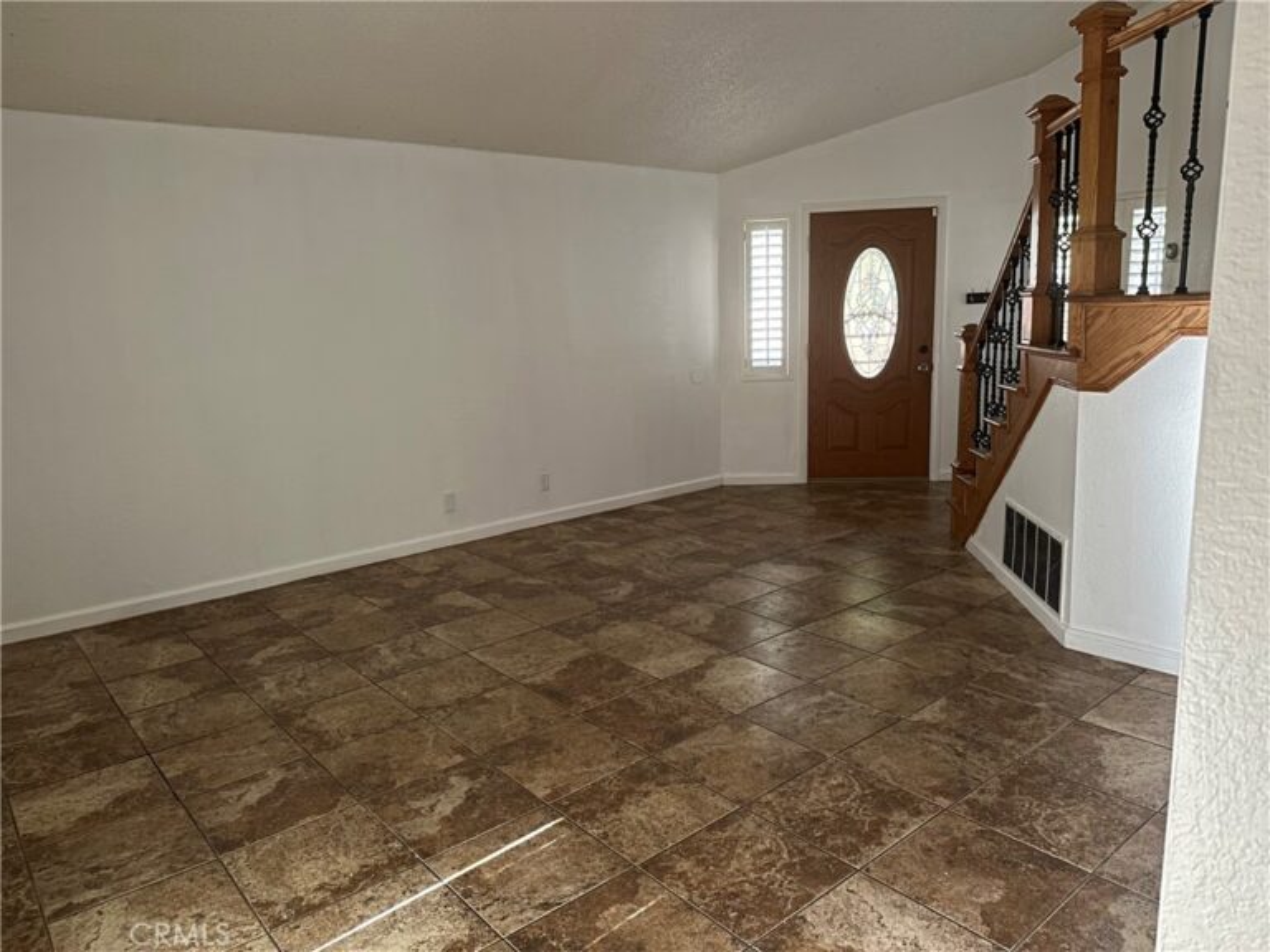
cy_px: 476
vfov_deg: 56.8
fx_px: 881
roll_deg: +2.1
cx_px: 635
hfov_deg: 71.6
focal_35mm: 24
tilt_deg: -10.7
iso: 320
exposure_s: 1/60
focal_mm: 6.86
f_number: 1.78
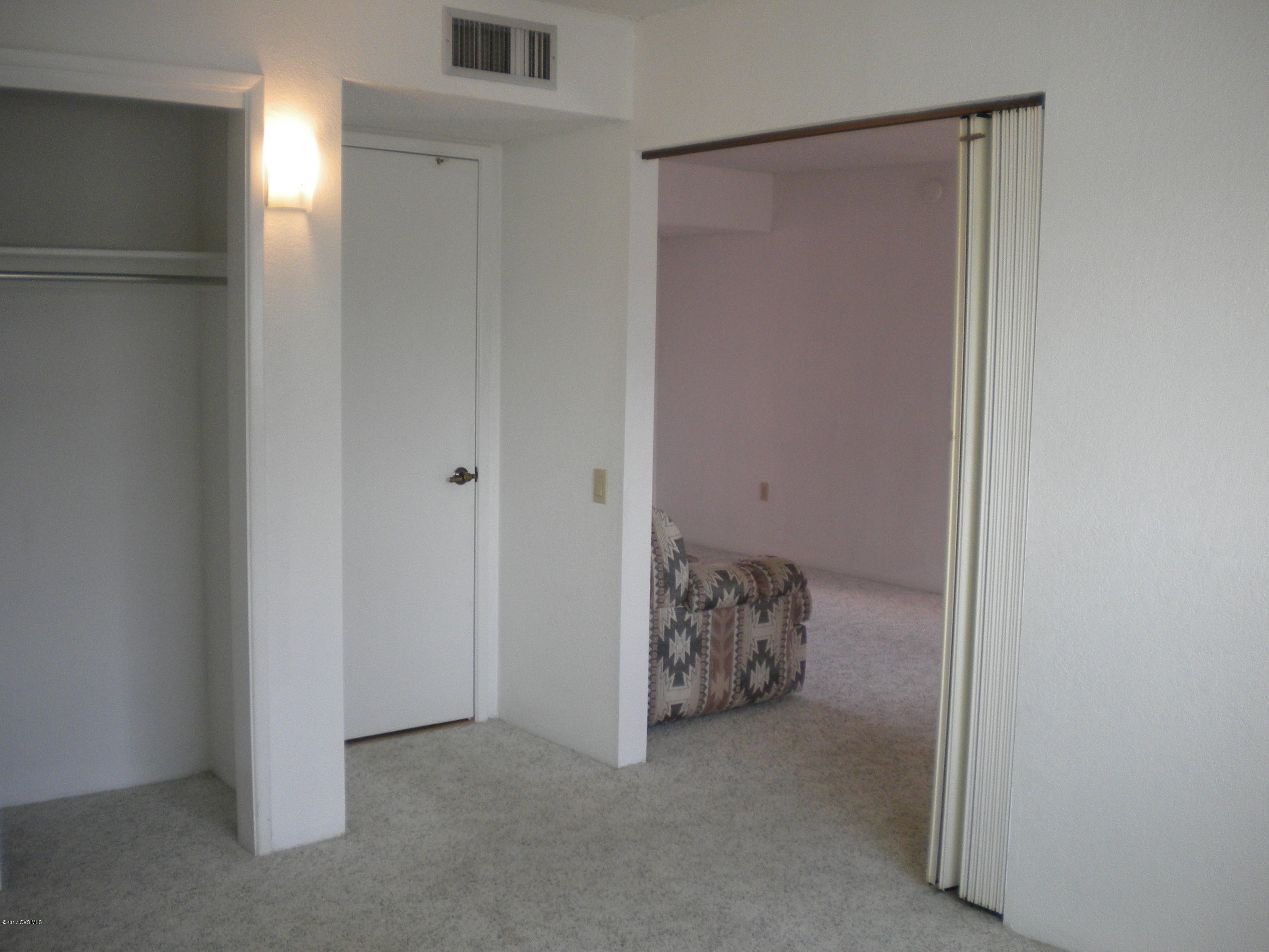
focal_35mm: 35
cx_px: 634
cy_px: 476
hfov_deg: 52.6
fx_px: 1283
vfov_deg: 40.7
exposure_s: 1/60.7
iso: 165
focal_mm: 6.3
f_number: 3.1
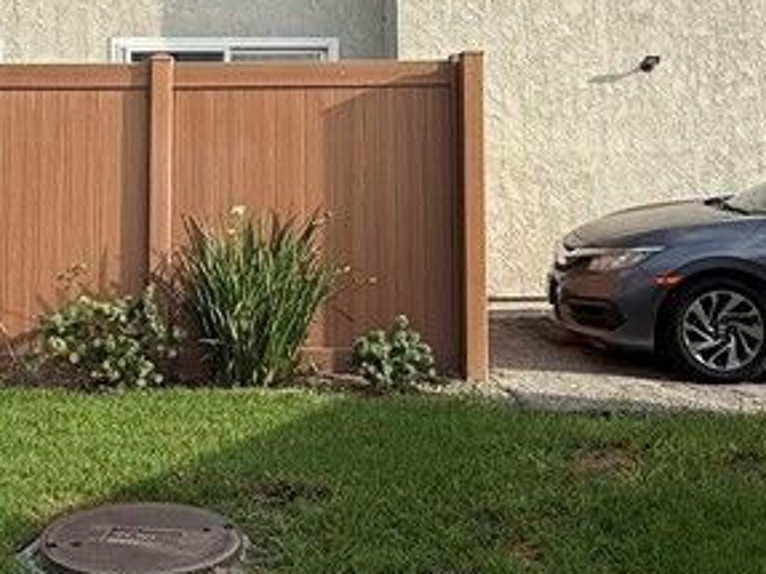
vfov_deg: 28.0
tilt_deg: +4.9
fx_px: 1106
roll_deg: +0.6
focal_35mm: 50
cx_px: 350
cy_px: 56
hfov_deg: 38.2
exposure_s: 1/1001
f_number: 2.2
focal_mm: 2.22
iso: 50
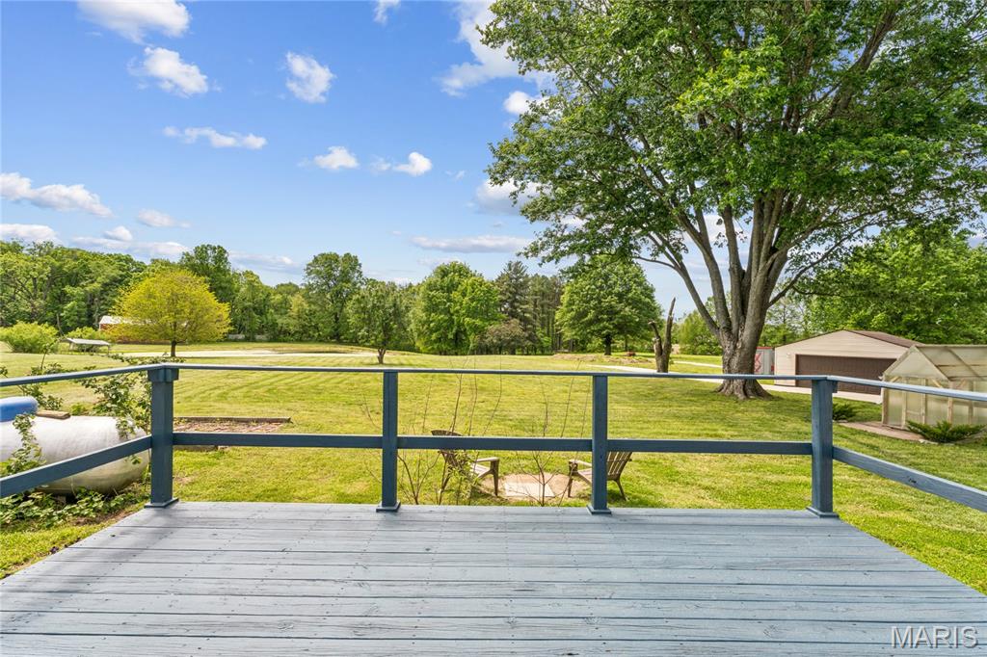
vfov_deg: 74.1
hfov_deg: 97.1
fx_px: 436
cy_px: 328
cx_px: 494
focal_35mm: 16
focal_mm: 15.9
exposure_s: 1/20
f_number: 22
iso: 100
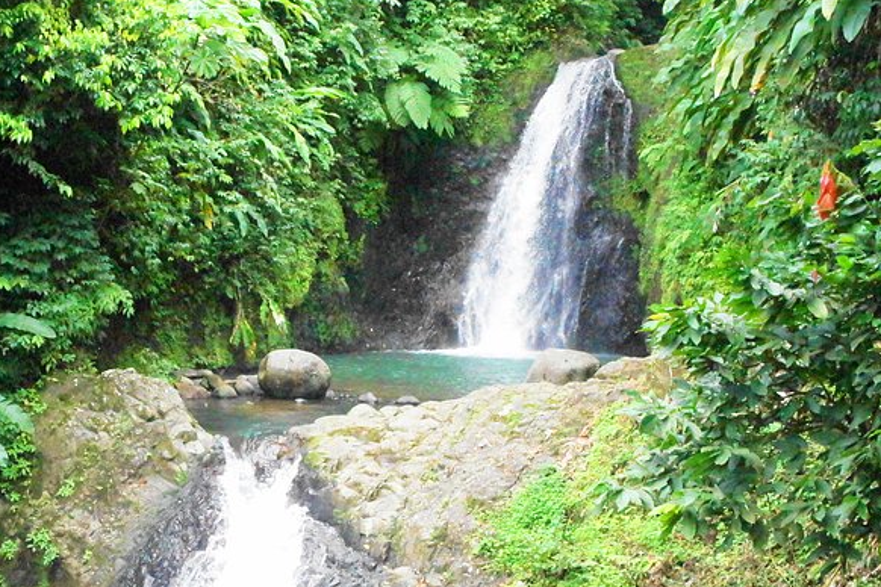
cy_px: 393
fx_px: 1640
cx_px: 242
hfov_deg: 29.7
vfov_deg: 20.2
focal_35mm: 67
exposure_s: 1/1250
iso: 12800
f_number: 9
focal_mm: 26
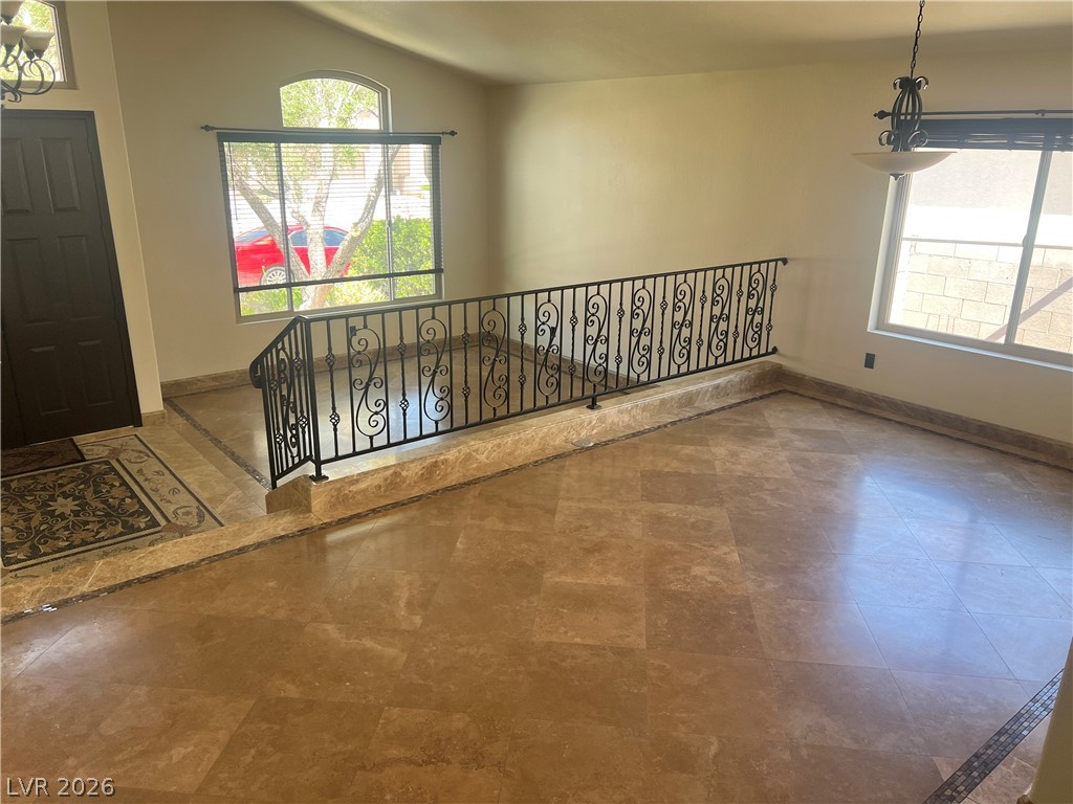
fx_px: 806
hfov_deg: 67.3
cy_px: 402
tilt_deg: -17.4
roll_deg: -0.1
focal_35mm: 26
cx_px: 536
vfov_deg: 53.1
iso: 64
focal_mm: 5.7
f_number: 1.5
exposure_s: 1/121
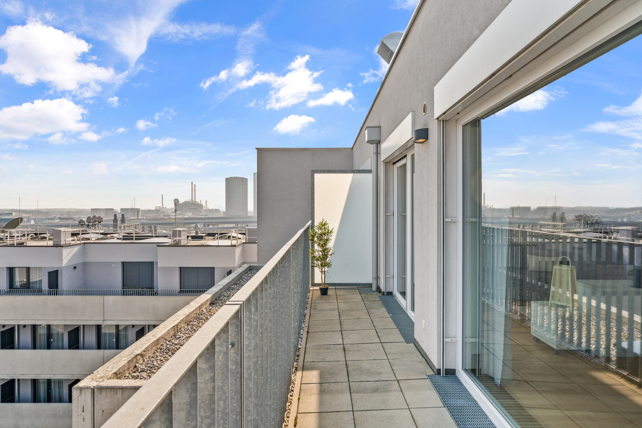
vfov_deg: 67.4
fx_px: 321
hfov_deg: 90.0
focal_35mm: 18
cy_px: 214
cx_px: 321
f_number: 8
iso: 200
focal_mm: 18
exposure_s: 1/320
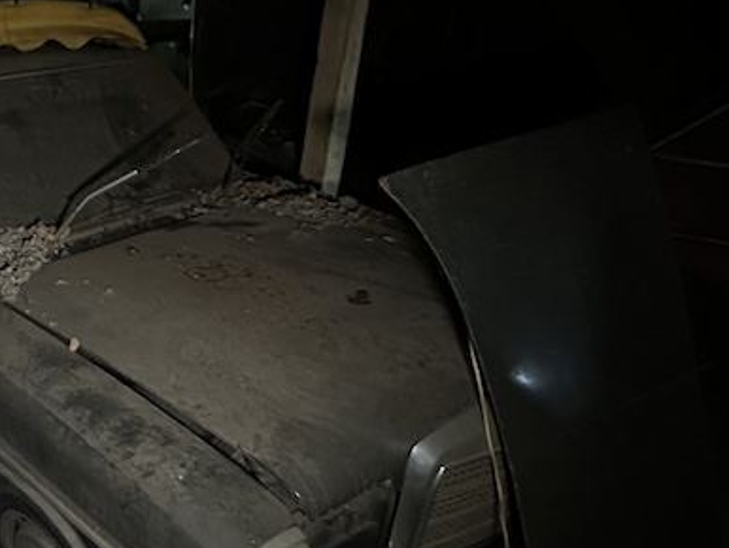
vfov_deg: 47.3
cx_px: 59
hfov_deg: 53.1
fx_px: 611
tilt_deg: -30.6
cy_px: 378
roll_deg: +3.7
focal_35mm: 29
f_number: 2.2
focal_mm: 2.22
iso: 2000
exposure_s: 1/29
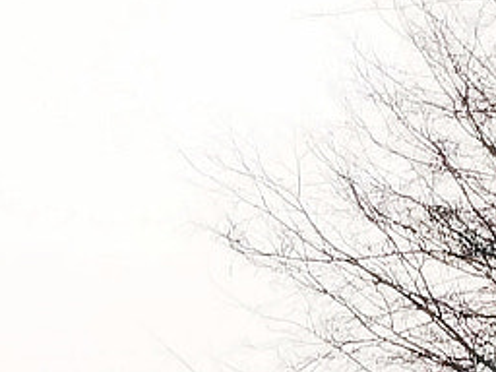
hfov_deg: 9.1
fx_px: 2866
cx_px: -630
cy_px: 980
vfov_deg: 6.9
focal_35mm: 200
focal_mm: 4.5
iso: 181
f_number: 2
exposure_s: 1/50
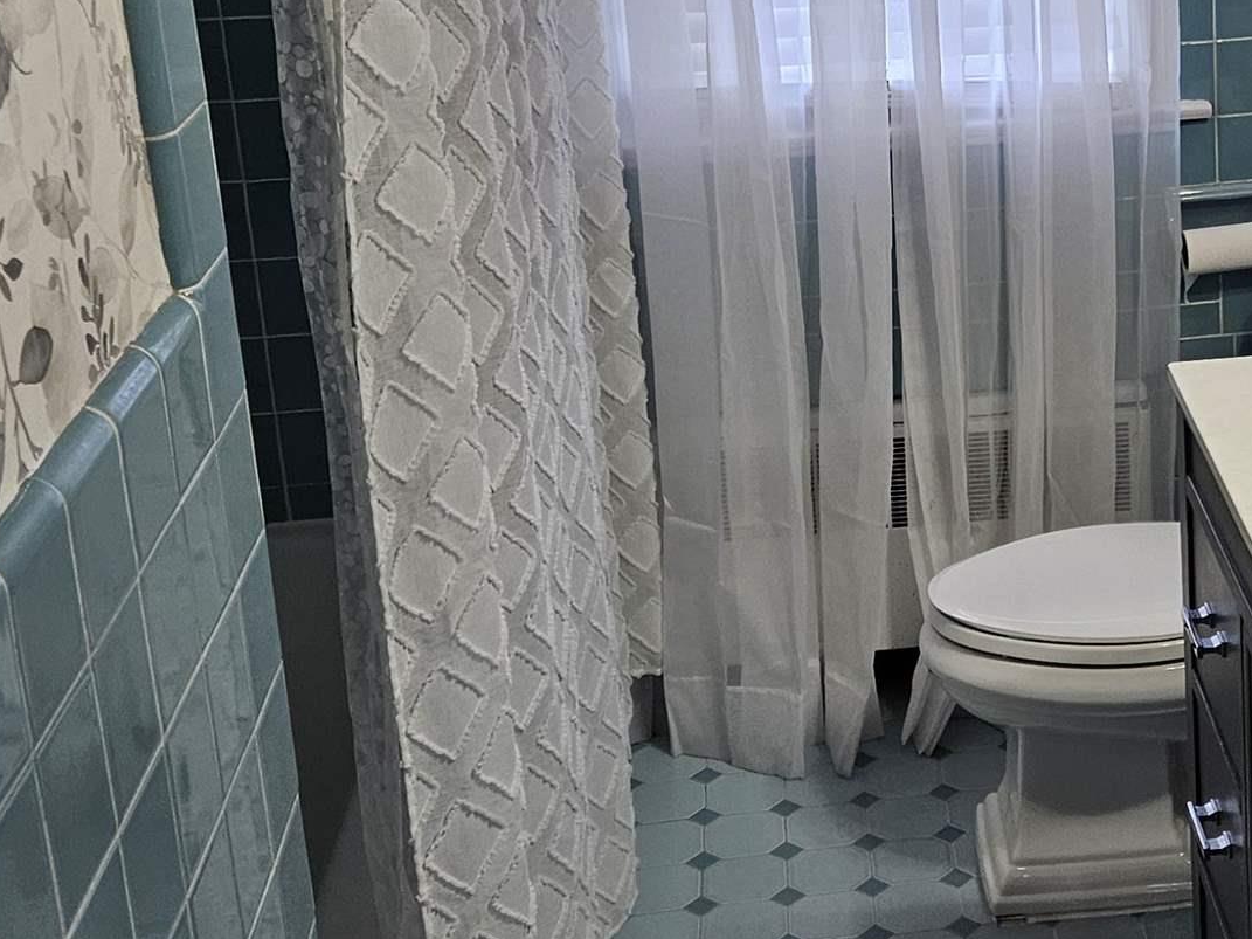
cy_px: 221
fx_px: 2387
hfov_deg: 28.3
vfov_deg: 22.0
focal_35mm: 66
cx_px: 1109
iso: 200
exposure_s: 1/120
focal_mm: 5.4
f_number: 1.8
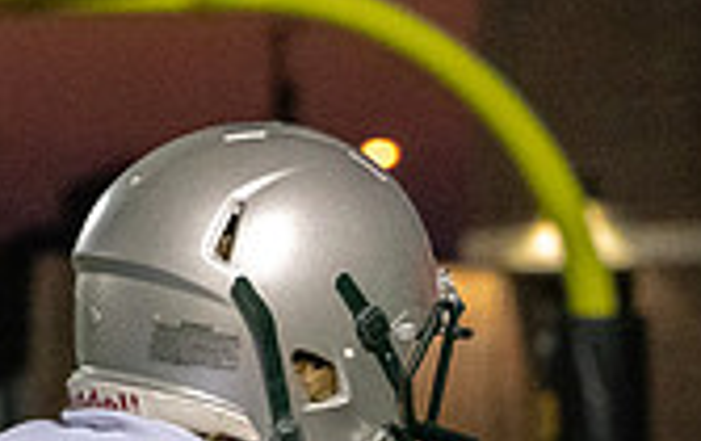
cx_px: -398
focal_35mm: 425
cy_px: 830
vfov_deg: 3.1
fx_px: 8133
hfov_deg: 4.9
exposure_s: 1/1000
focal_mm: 100
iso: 20000
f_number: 5.6
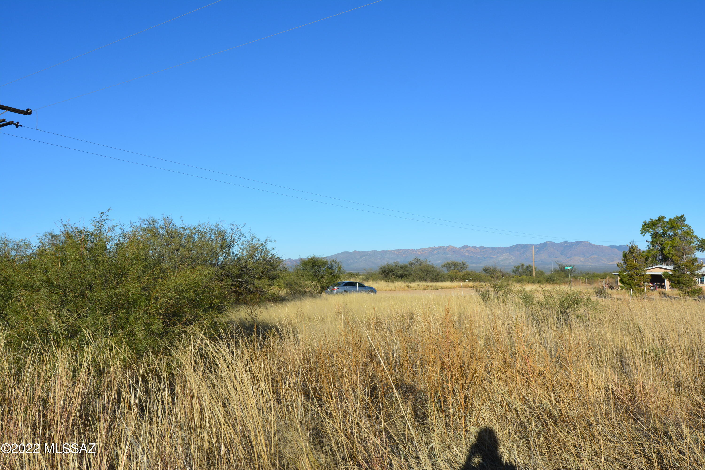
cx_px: 352
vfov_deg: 41.7
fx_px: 617
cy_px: 235
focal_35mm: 32
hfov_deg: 59.5
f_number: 10
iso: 200
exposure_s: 1/320
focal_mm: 21
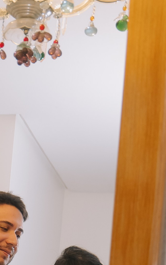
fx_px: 999
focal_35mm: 138
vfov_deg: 13.8
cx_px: -114
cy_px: 448
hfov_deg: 9.1
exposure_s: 1/200
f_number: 2.8
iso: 1000
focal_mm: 35
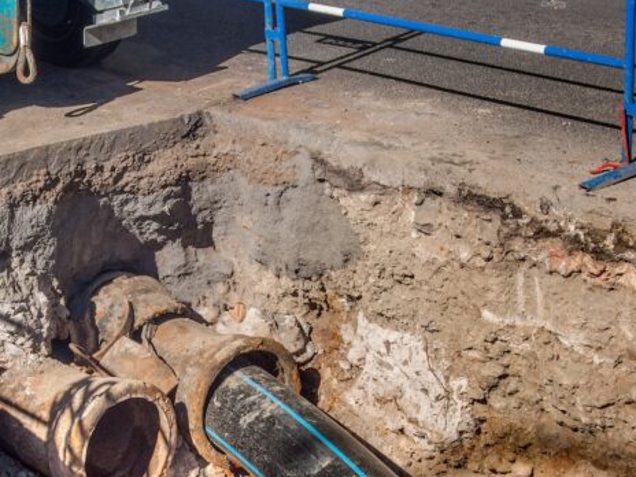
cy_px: 371
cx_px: 241
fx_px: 1580
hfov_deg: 22.7
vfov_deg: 17.1
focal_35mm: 86
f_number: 6.7
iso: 200
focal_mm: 26
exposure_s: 1/500
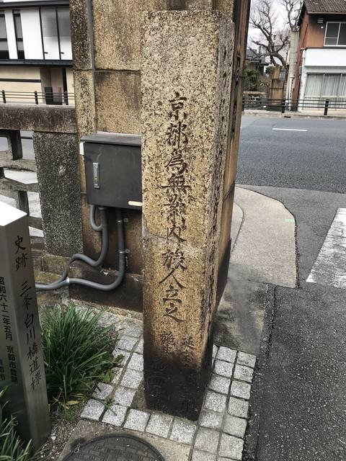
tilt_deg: -19.4
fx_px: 373
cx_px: 173
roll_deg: +0.9
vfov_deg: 63.4
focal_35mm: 28
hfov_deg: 49.7
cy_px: 230
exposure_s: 1/547
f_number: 1.8
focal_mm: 3.99
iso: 20
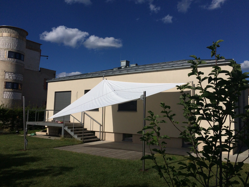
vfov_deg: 48.2
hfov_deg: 61.7
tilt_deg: +7.7
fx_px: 209
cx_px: 124
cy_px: 94
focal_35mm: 29
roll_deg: -2.4
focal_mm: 4.15
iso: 40
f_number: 2.2
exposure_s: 1/10309
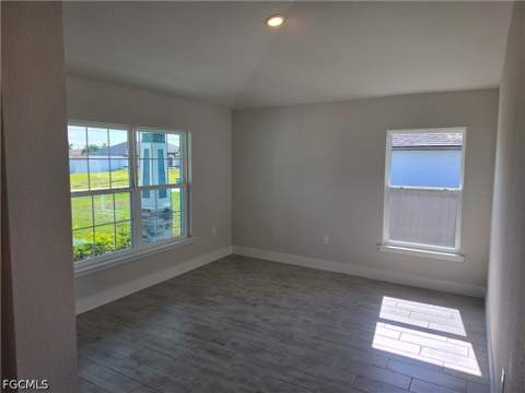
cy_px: 196
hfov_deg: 73.9
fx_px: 349
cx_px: 262
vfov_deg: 58.9
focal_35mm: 23
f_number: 1.4
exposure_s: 1/203
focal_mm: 6.5
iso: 10
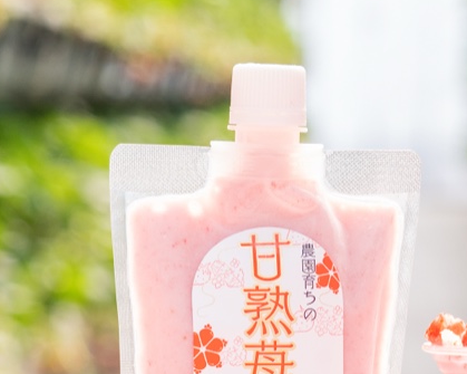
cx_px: 432
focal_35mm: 329
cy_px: 263
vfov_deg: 4.7
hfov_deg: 5.9
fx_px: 4546
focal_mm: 105
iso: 500
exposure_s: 1/250
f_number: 8
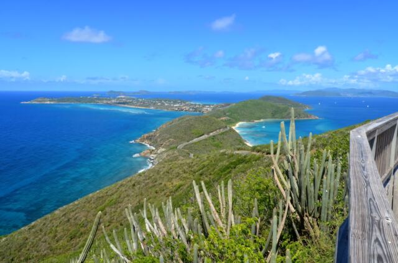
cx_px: 199
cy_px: 132
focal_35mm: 27
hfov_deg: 67.5
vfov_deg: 47.7
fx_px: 298
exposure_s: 1/100
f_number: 18
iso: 200
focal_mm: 18
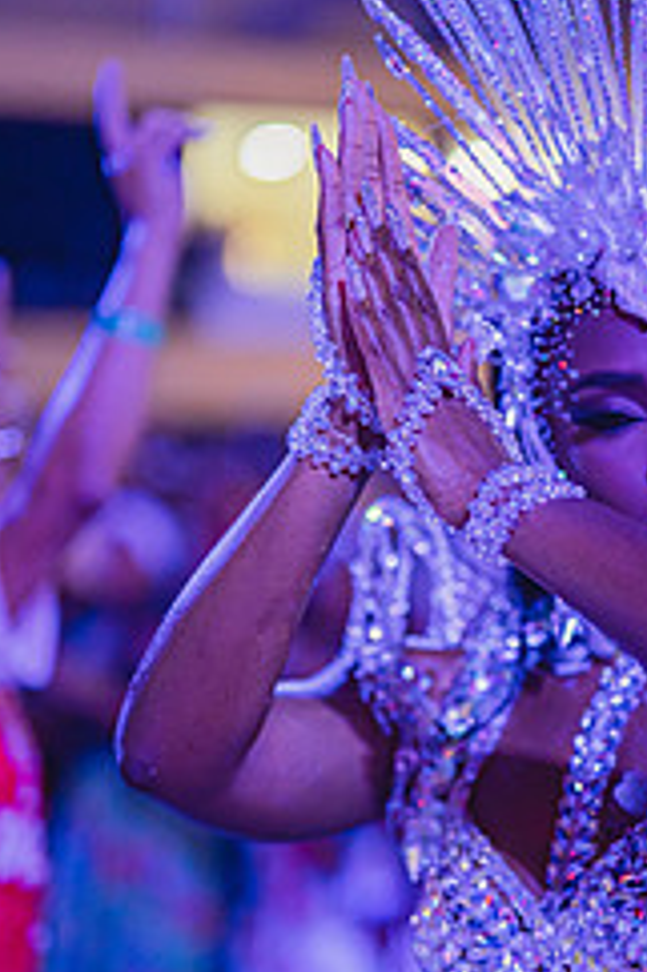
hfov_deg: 14.6
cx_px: 538
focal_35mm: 93
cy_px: 598
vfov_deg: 21.9
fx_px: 2511
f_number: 1.2
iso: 1600
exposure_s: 1/1000
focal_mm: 50
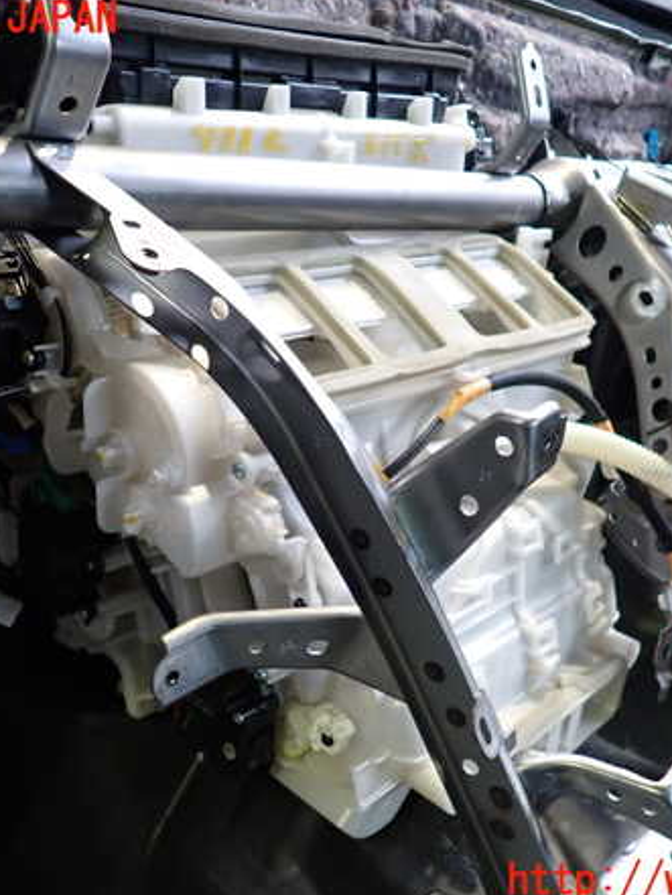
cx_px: 357
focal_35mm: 34
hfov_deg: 41.8
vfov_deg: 53.9
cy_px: 451
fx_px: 880
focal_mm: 4.5
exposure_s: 1/30
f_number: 2
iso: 400
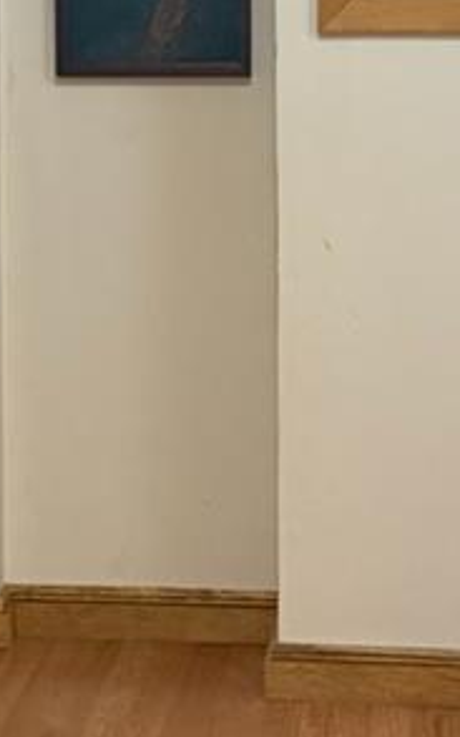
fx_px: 2609
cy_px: 107
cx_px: 6
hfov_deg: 10.0
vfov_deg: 15.9
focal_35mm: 130
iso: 640
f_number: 1.78
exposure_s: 1/40
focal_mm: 6.76
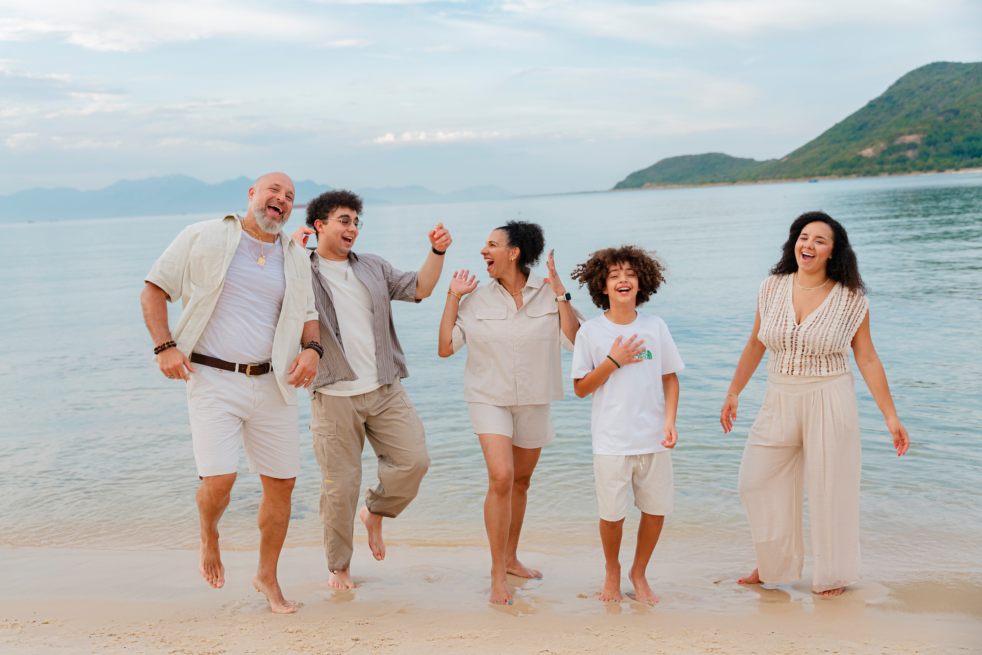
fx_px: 939
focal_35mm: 34
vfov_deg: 38.5
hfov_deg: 55.2
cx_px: 491
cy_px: 328
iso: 160
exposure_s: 1/400
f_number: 2.8
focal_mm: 34.4
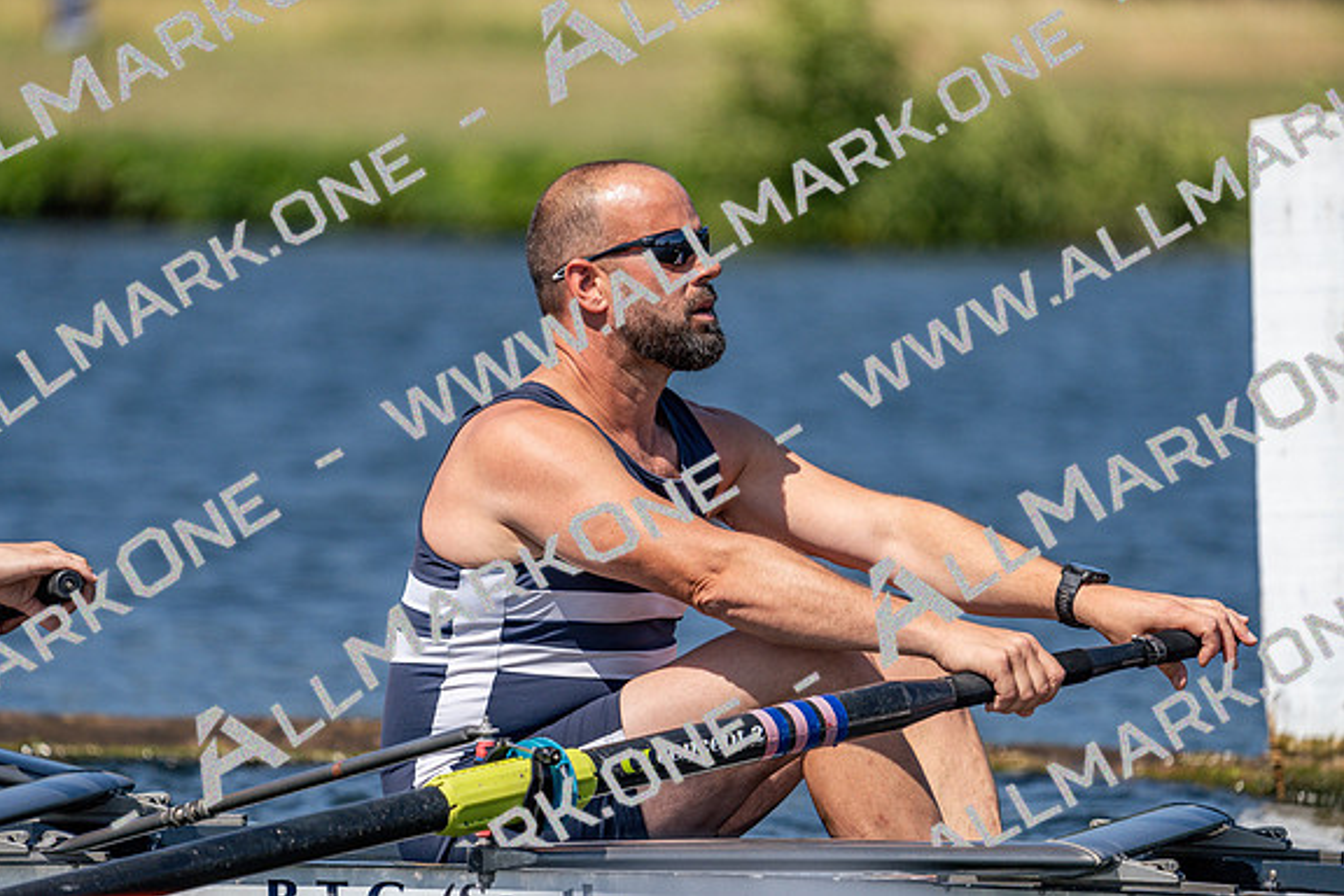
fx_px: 17135
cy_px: 447
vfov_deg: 3.0
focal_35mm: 459
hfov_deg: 4.5
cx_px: 670
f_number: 6.3
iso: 250
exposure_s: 1/2000
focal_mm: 456
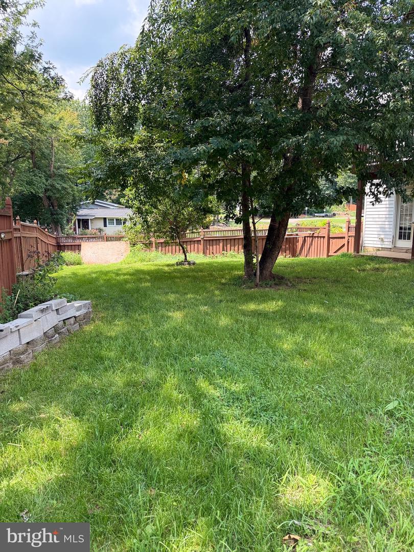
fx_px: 383
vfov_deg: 71.6
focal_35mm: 24
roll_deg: +0.3
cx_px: 207
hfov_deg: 56.8
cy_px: 276
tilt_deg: -9.6
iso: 100
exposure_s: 1/955
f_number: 1.78
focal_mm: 6.76
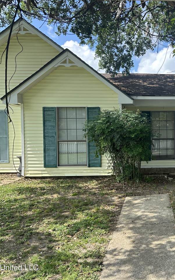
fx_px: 259
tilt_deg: -1.2
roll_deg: -0.3
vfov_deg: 56.7
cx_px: 168
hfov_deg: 34.5
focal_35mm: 34
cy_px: 140
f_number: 1.78
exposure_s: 1/1272
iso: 80
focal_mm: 6.86
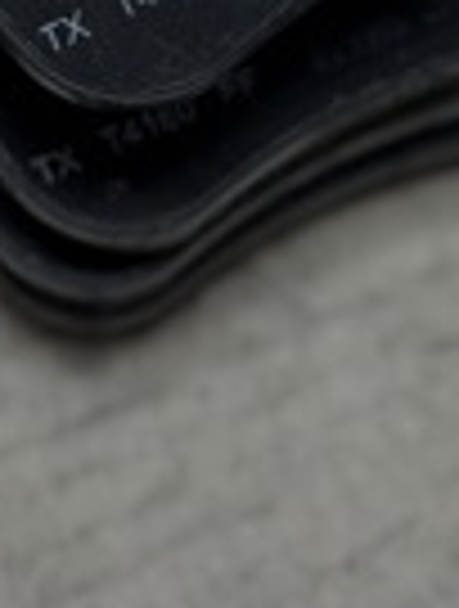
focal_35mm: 170
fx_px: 2991
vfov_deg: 11.2
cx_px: 277
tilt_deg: -65.8
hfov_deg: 8.8
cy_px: -293
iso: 80
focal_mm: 6.76
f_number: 1.78
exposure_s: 1/50
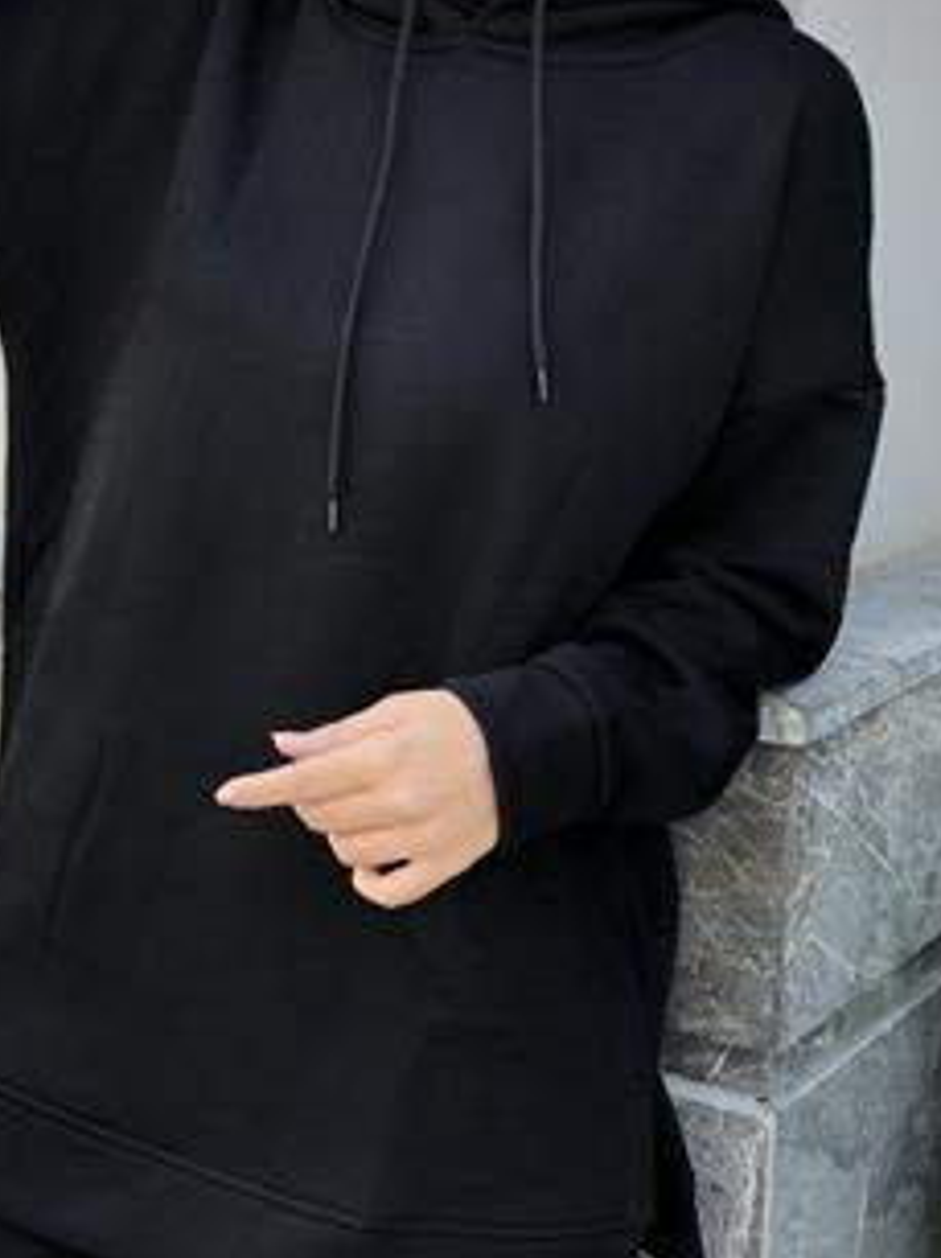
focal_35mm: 77
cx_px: 341
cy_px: 668
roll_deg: -2.5
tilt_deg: -15.2
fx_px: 2795
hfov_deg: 19.1
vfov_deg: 25.4
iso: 20
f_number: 2.8
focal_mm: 6.6
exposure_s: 1/100
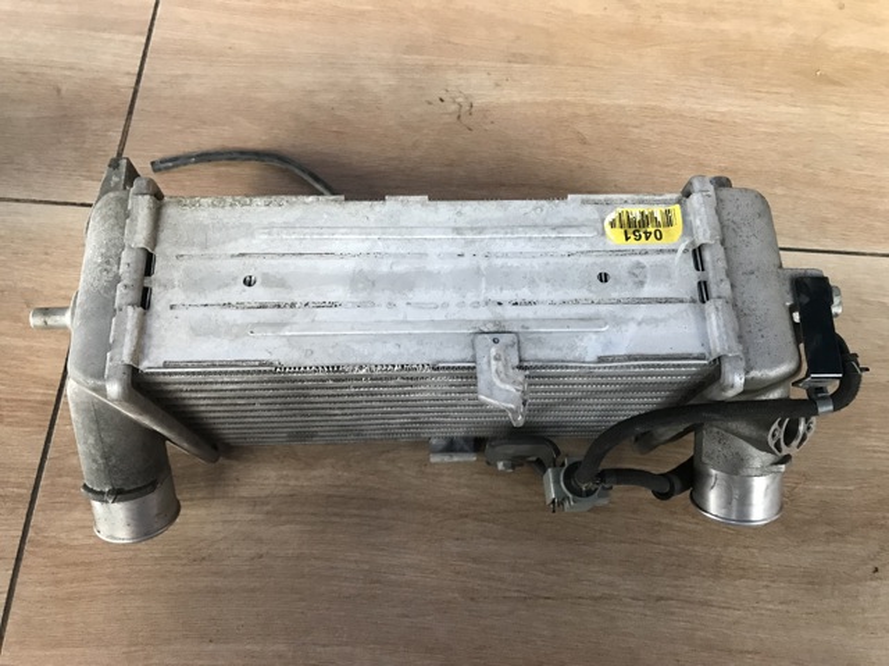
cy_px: 333
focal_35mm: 28
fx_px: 719
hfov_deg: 63.5
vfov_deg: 49.7
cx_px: 444
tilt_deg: -67.3
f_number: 1.8
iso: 80
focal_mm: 3.99
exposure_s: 1/17
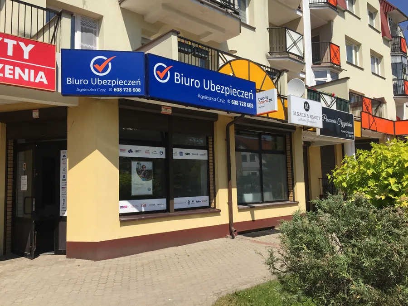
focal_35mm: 29
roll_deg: +0.9
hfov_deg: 61.7
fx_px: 342
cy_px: 153
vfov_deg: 48.2
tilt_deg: +5.5
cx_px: 204
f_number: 2.2
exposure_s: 1/2639
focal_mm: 4.15
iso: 32
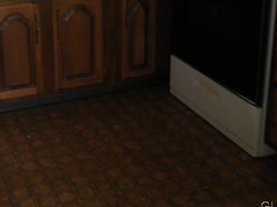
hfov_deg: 32.4
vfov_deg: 25.3
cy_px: 0
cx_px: 5
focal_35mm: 55
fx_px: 440
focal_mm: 4.7
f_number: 2.6
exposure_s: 1/30
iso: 160
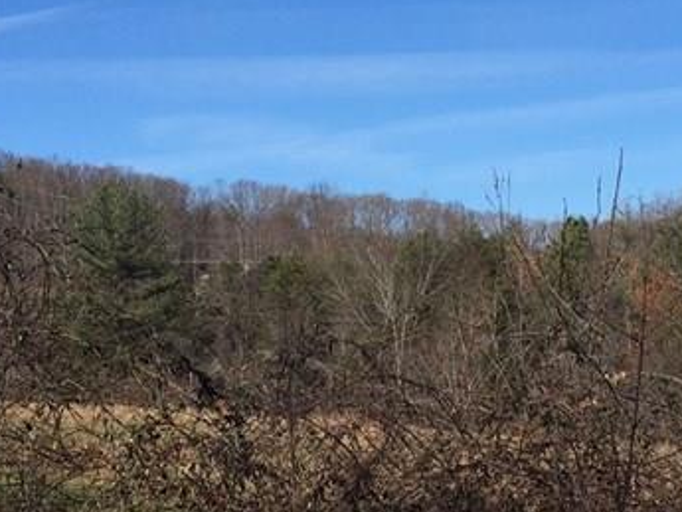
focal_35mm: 86
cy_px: 166
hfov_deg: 22.7
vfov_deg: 17.1
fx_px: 1695
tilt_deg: +6.3
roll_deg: +2.3
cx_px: 385
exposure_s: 1/3049
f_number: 2.2
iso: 32
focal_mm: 4.15
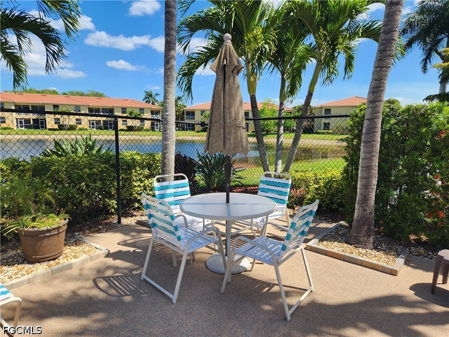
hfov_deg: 73.9
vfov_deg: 58.9
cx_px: 224
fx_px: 298
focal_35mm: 23
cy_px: 168
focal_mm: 5.4
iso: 20
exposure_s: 1/973
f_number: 1.8
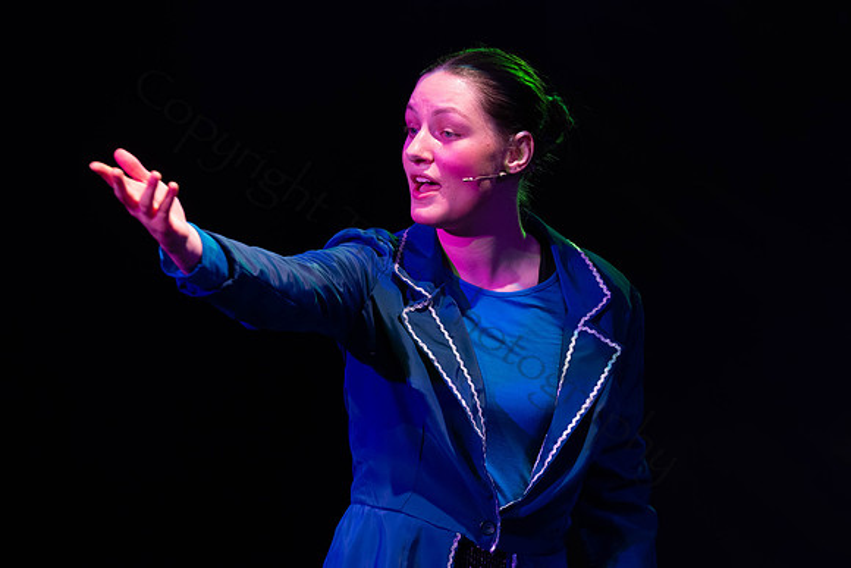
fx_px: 4729
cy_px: 284
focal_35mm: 200
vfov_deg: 6.9
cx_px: 426
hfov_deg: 10.3
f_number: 4
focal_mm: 200
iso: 1250
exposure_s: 1/60
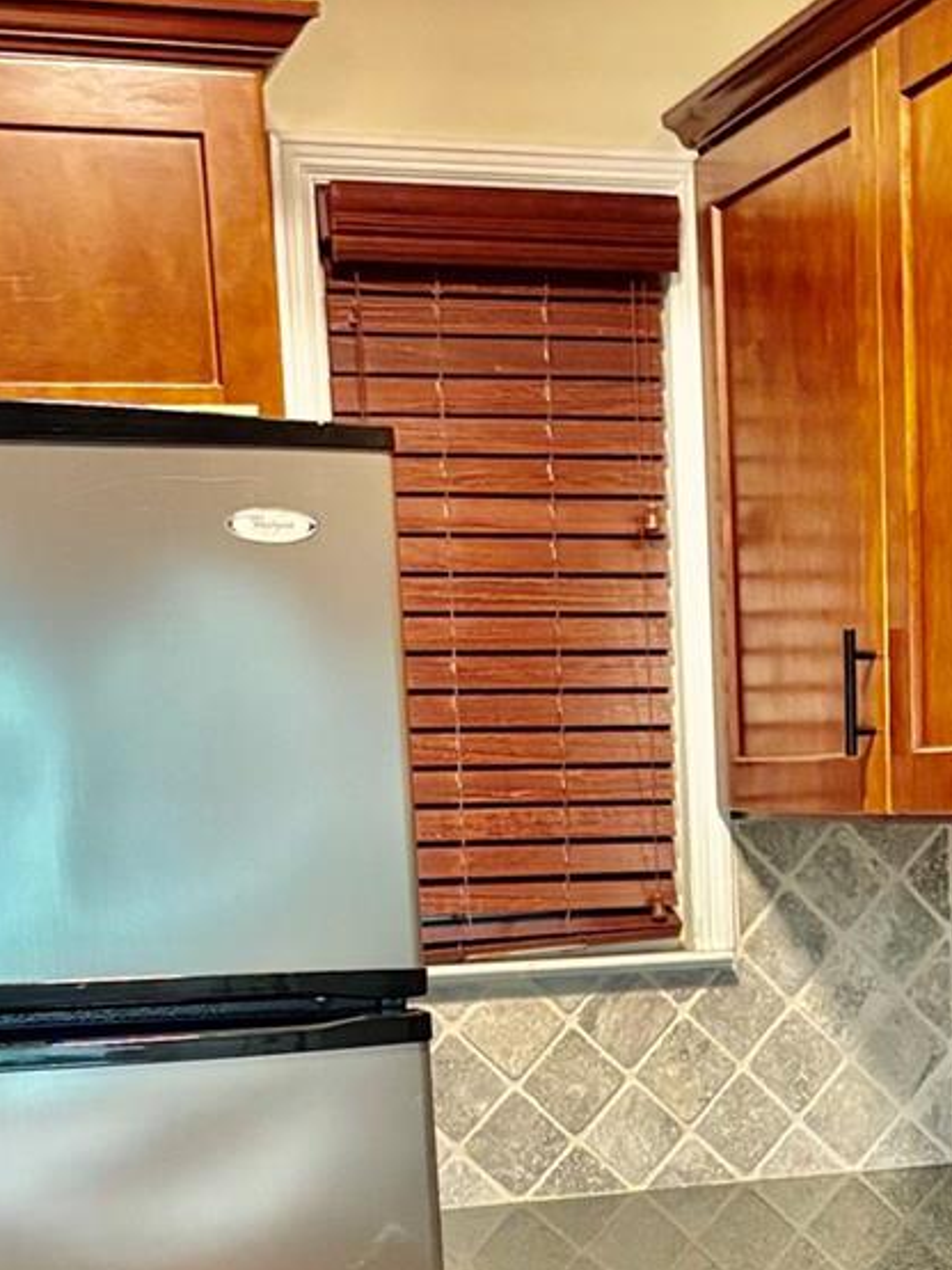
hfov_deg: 20.2
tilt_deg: -11.7
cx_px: 748
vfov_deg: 25.6
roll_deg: +1.4
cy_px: 1279
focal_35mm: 72
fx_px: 2641
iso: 400
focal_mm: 5.96
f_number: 1.6
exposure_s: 1/60
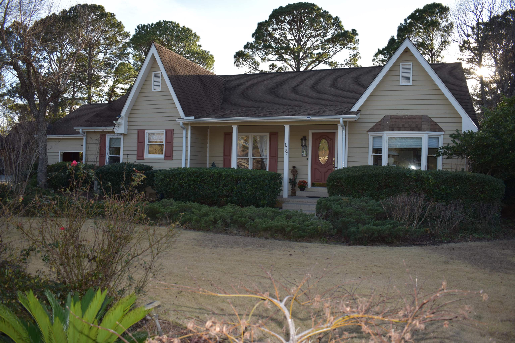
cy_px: 172
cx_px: 258
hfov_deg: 61.9
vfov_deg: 43.6
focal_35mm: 30
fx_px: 429
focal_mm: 20
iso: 100
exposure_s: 1/200
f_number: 4.5
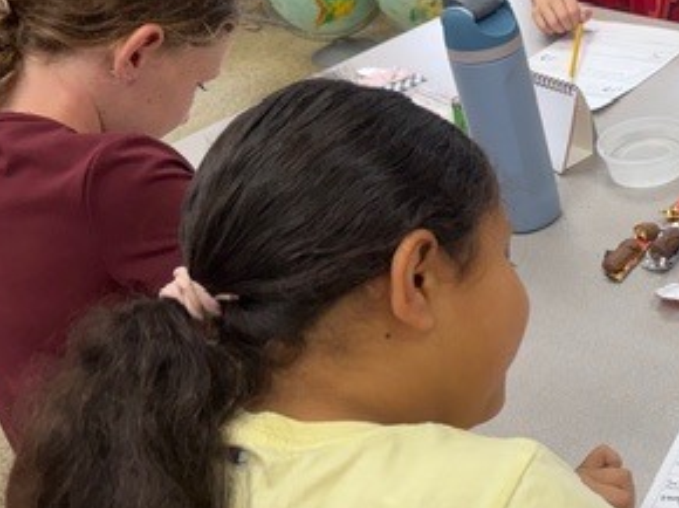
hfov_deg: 33.1
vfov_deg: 27.5
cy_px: 290
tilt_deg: -34.4
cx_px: 686
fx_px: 1039
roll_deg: +9.2
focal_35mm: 53
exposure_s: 1/120
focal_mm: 6.76
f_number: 1.78
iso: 160
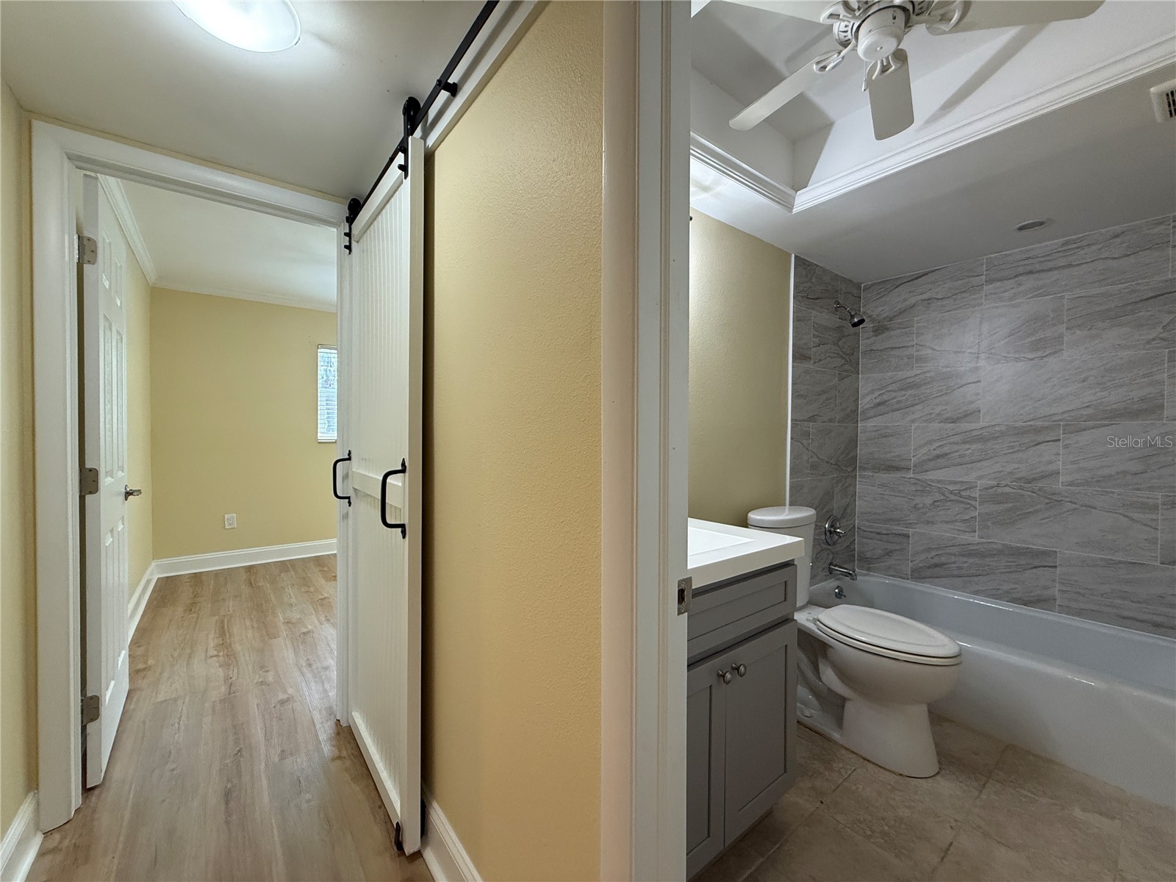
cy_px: 441
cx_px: 588
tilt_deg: -1.2
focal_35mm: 14
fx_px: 476
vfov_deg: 85.7
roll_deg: -0.8
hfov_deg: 102.1
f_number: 2.2
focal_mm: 2.22
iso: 200
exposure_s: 1/120
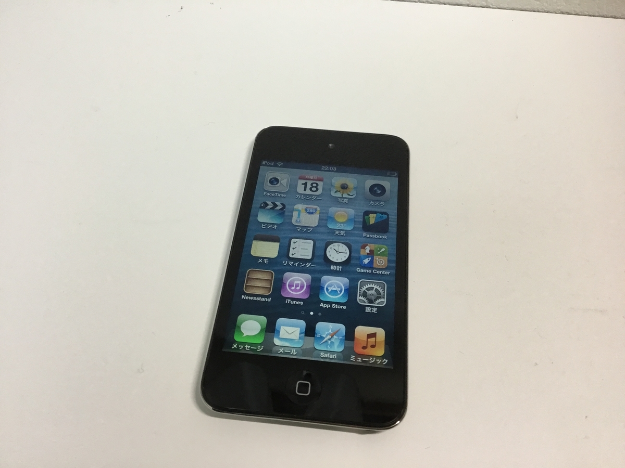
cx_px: 312
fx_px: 560
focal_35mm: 31
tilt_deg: -55.5
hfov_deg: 58.4
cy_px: 234
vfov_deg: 45.4
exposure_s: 1/30
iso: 32
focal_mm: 3.3
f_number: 2.4
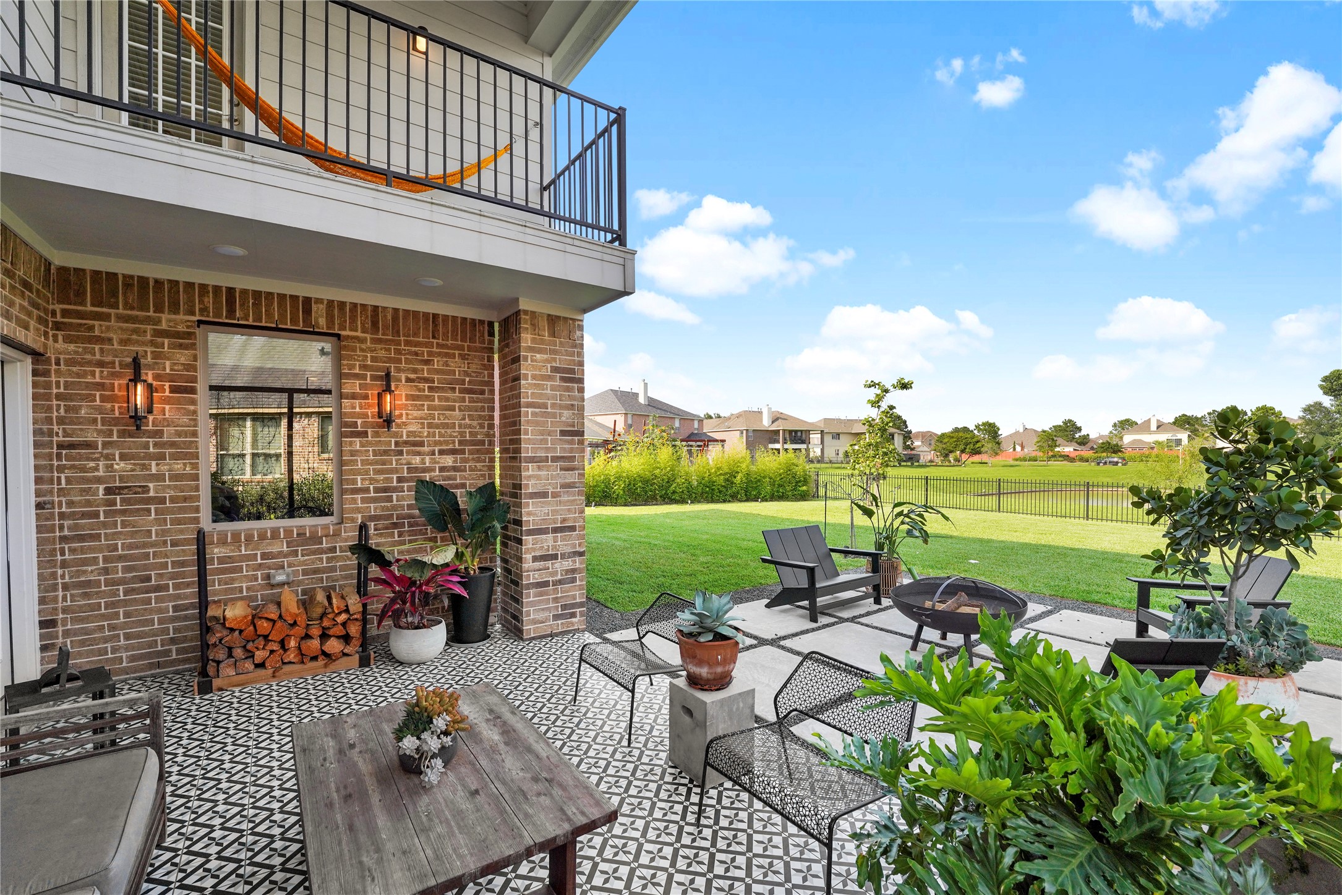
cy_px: 448
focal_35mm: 14
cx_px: 671
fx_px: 522
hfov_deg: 104.2
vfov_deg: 81.2
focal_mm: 14
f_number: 9
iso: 400
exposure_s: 1/250
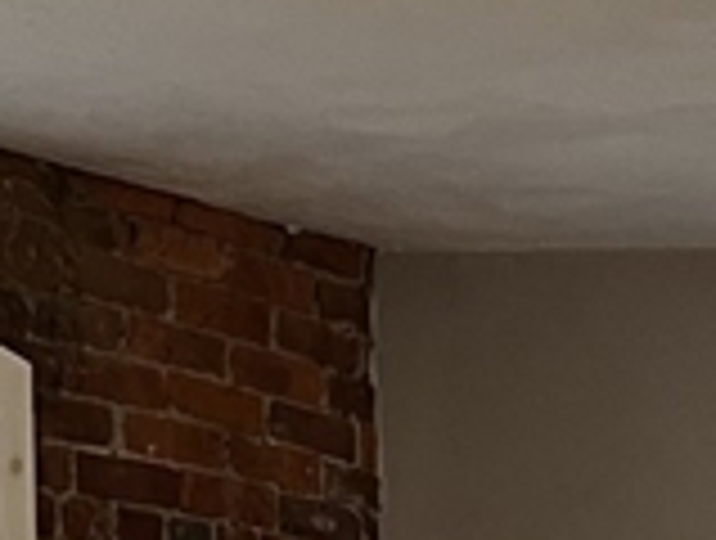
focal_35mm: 167
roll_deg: +0.8
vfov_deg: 8.0
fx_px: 3462
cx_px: 716
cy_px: 1462
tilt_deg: -7.1
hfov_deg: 11.7
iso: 160
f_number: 1.5
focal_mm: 5.7
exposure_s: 1/60
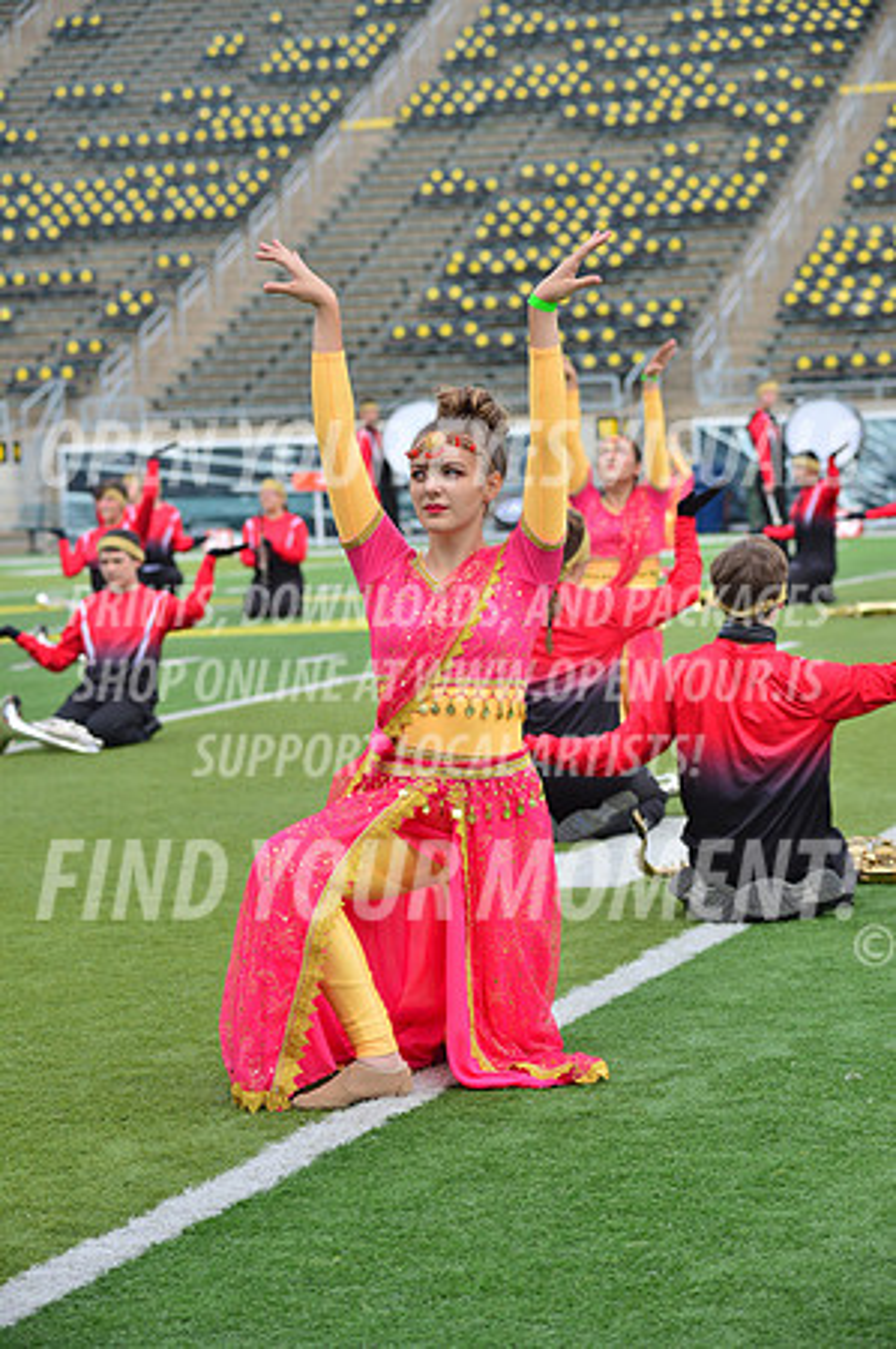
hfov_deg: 12.4
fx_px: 4116
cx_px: 448
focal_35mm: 110
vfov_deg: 18.6
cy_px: 674
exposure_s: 1/1000
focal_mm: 110
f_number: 5.6
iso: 200
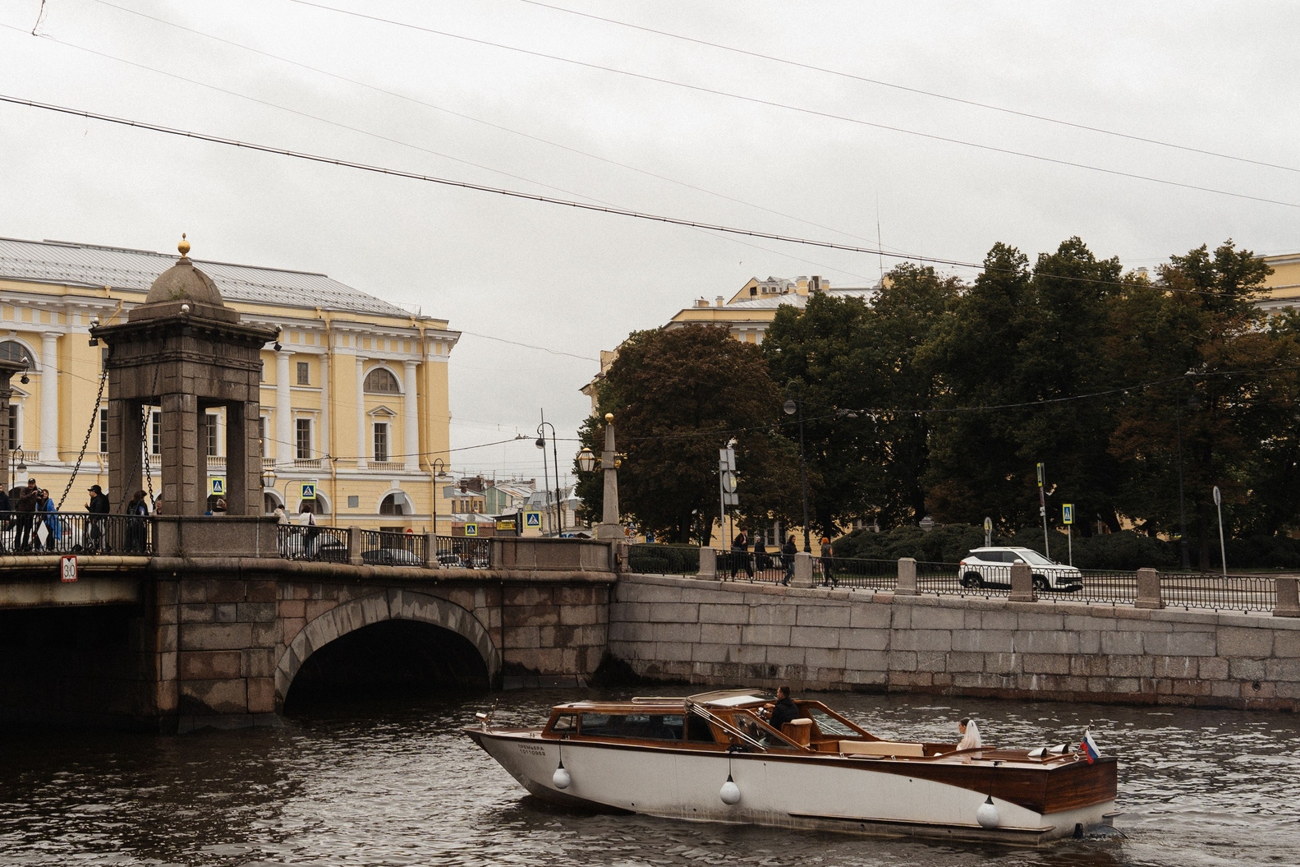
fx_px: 2058
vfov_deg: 23.7
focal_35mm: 57
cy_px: 295
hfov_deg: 35.0
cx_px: 542
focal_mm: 35
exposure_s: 1/500
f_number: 3.5
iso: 200
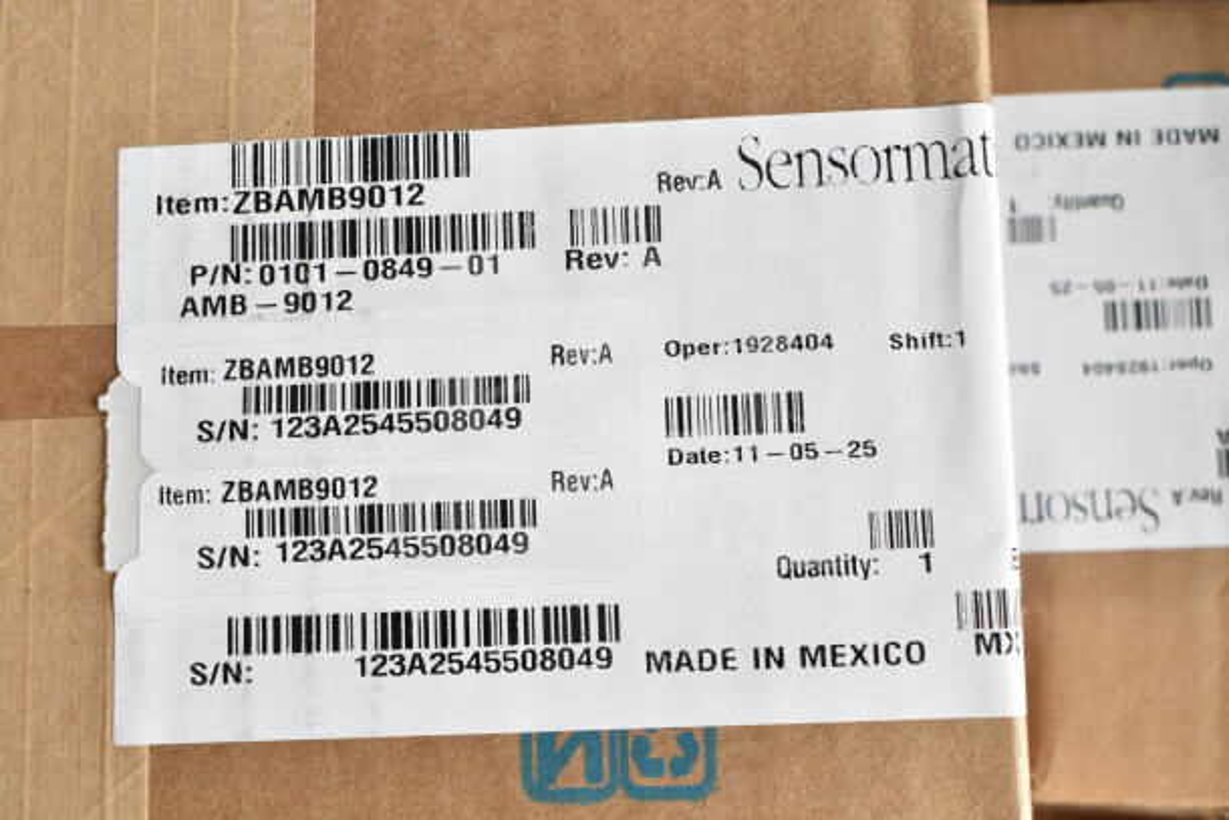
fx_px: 1280
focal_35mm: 38
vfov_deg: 35.5
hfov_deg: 51.3
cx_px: 614
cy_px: 410
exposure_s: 1/160
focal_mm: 25
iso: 1600
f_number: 6.3
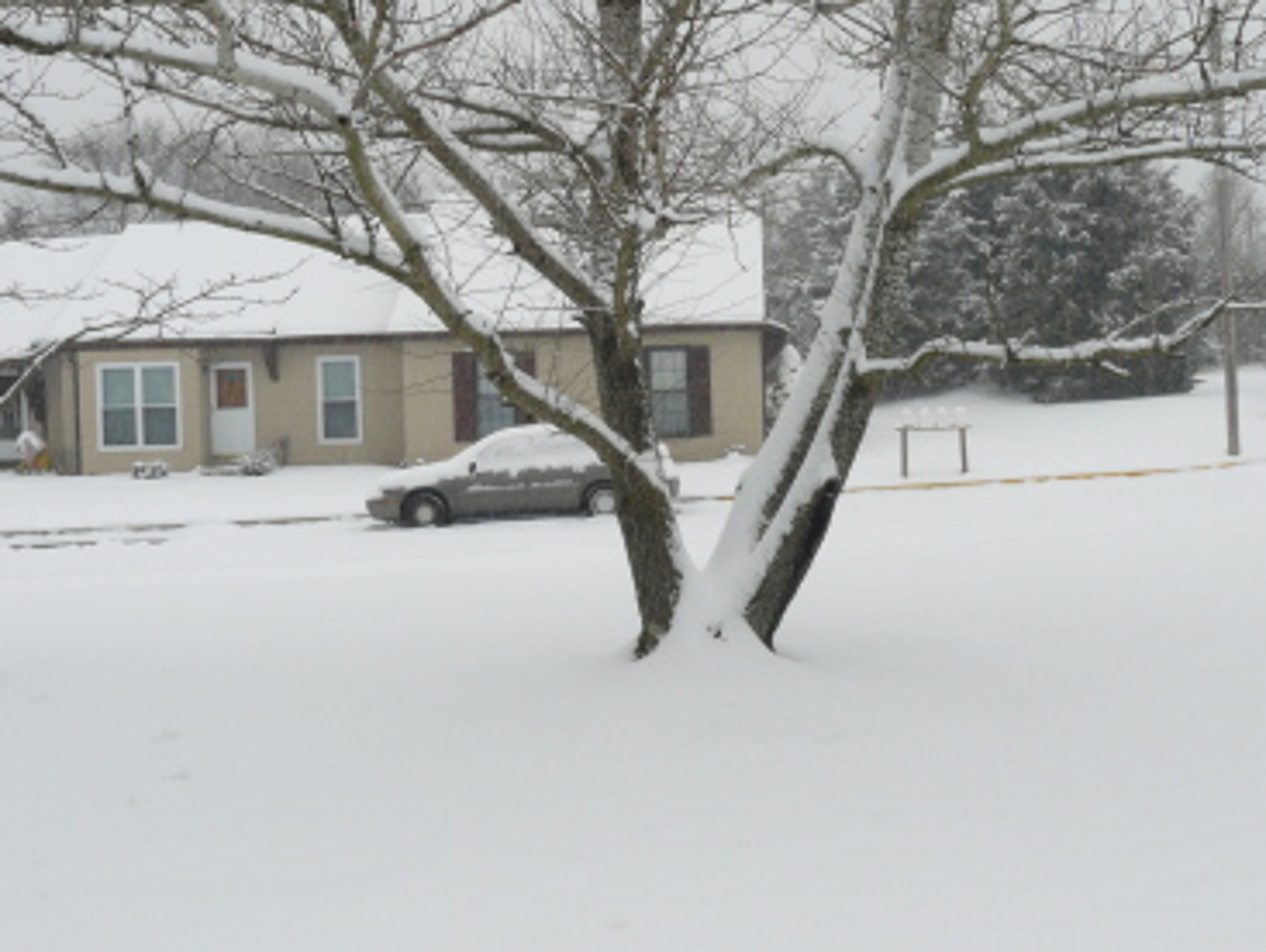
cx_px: 690
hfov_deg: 38.8
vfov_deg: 29.6
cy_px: 354
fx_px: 1794
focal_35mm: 49
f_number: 8
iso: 100
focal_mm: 6
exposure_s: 1/40
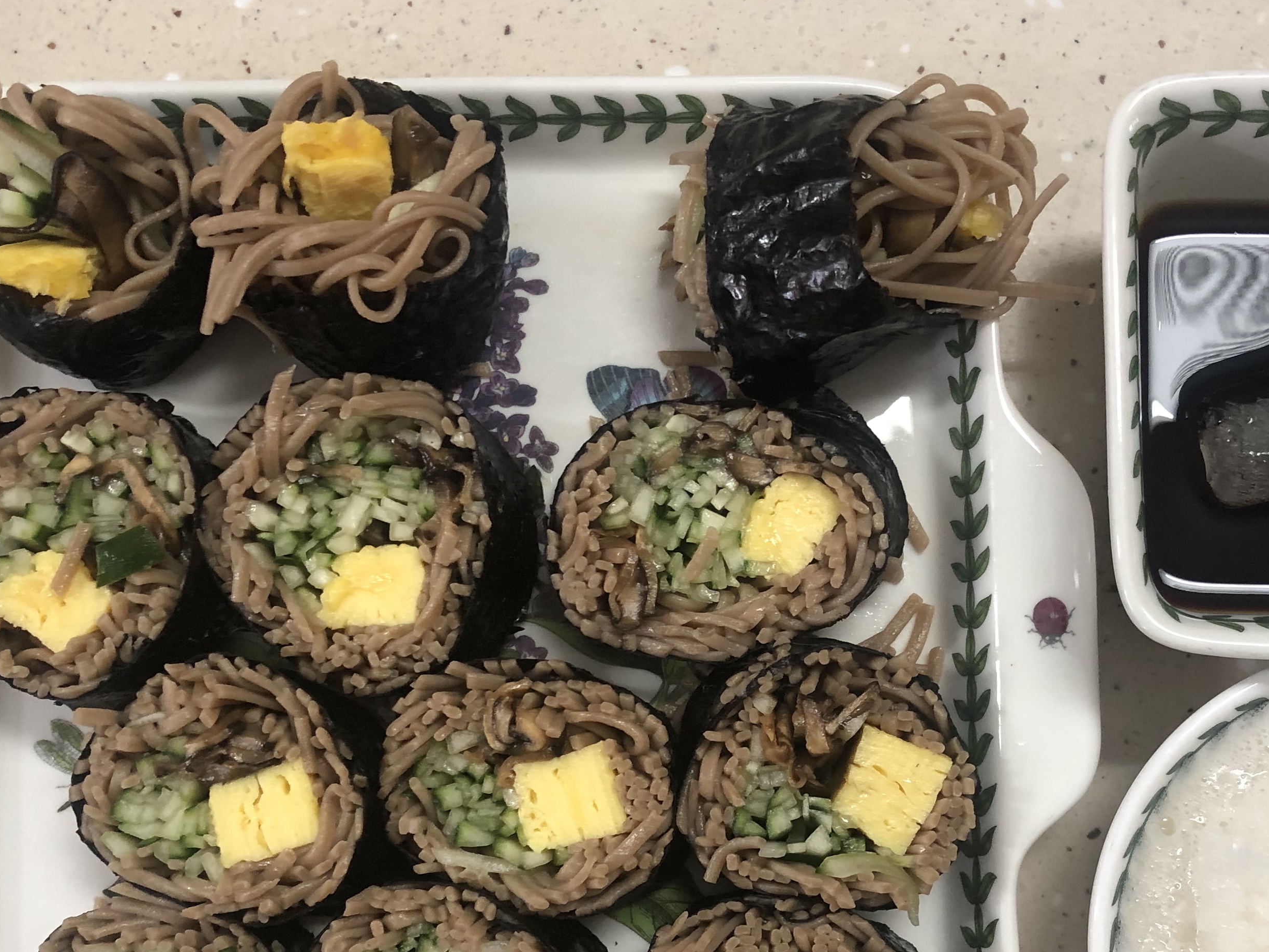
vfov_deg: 31.2
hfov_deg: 41.1
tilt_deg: -84.0
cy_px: 647
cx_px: 742
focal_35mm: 46
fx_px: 1686
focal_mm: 4
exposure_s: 1/15
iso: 40
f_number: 1.8
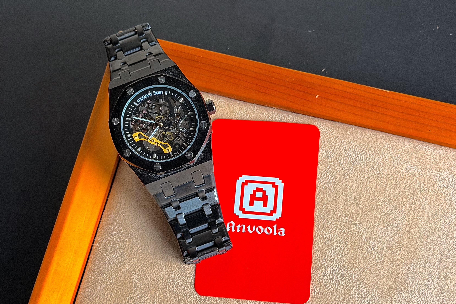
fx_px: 773
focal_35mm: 61
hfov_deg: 32.9
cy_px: 158
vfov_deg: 22.3
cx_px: 207
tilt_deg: -72.4
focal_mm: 6.76
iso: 250
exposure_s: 1/60
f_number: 1.78
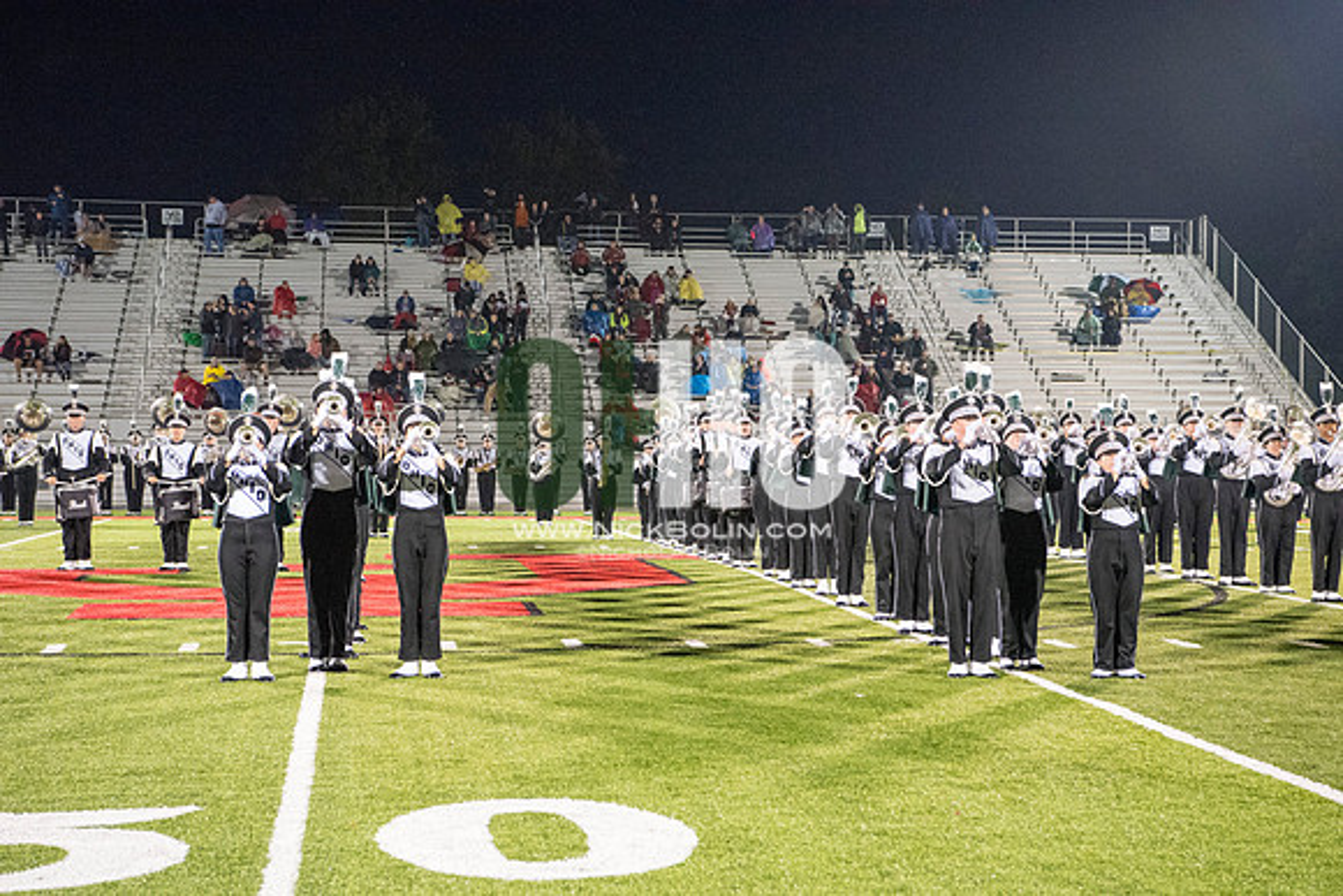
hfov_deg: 28.8
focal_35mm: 70
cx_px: 672
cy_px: 448
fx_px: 2612
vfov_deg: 19.5
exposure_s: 1/200
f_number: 5.6
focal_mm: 70
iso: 5000
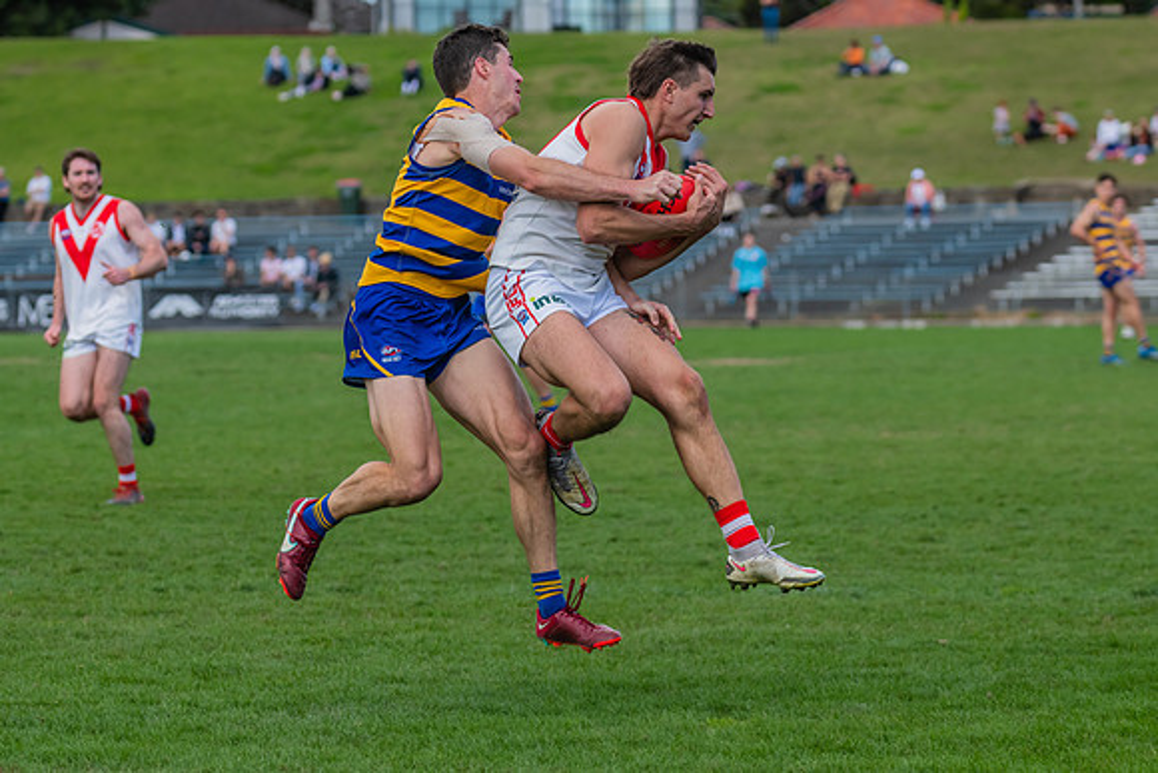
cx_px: 555
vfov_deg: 7.7
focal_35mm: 179
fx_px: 5750
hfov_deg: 11.5
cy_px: 396
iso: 800
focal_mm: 170
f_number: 6.3
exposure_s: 1/1600
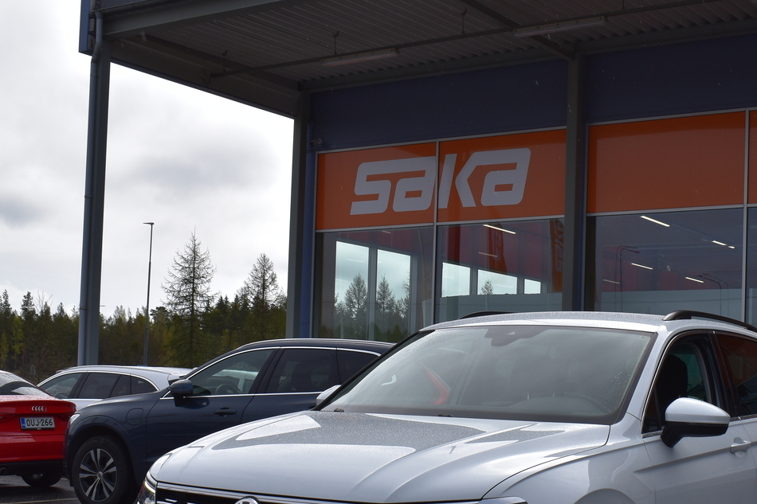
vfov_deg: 22.8
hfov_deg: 33.8
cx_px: 492
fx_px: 1237
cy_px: 380
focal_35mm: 59
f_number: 11
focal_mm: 23
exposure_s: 1/500
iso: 200
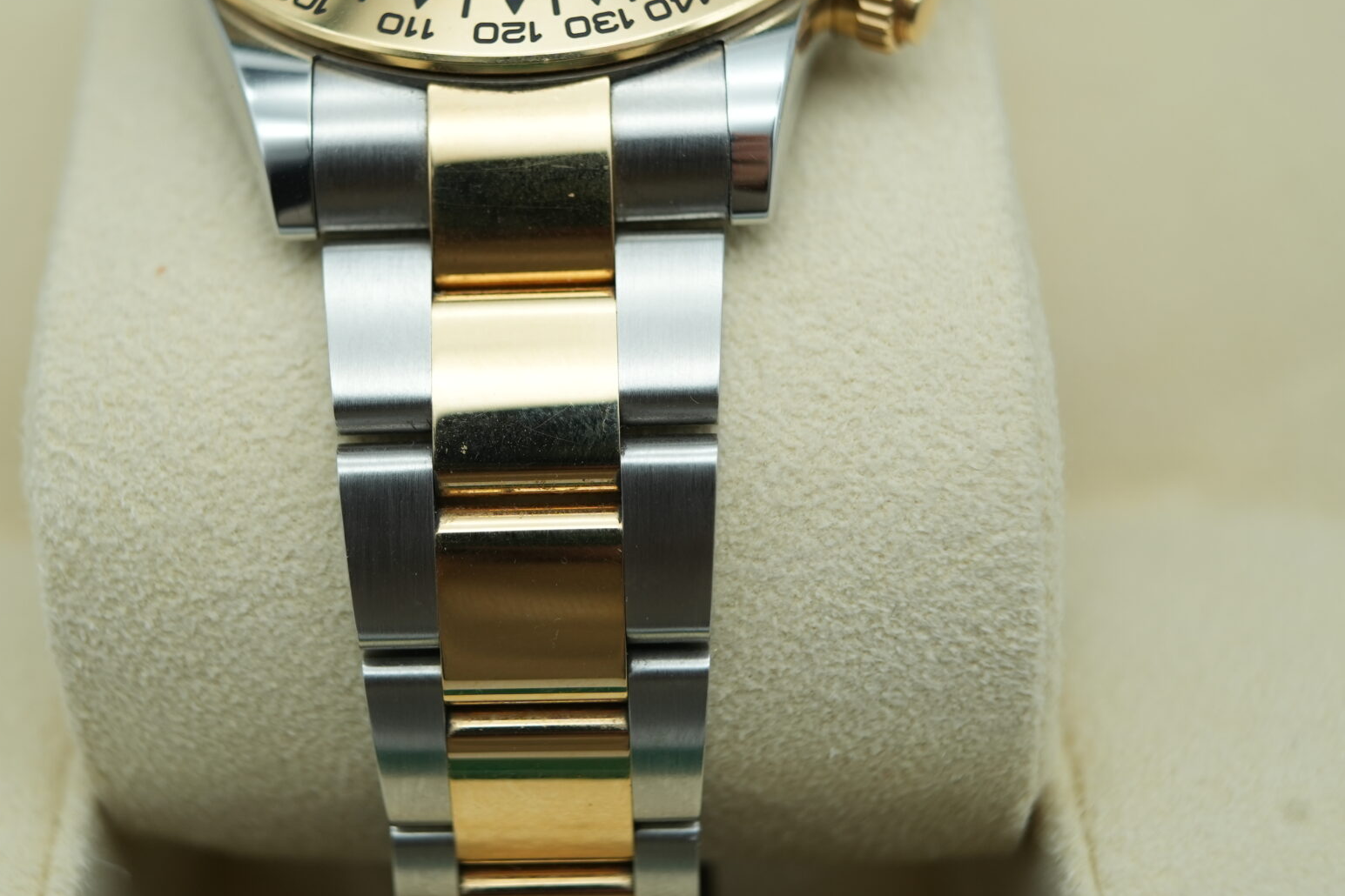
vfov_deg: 23.3
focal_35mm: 58
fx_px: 2167
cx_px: 530
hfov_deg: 34.4
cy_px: 312
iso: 400
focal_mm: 35
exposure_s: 1/250
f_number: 5
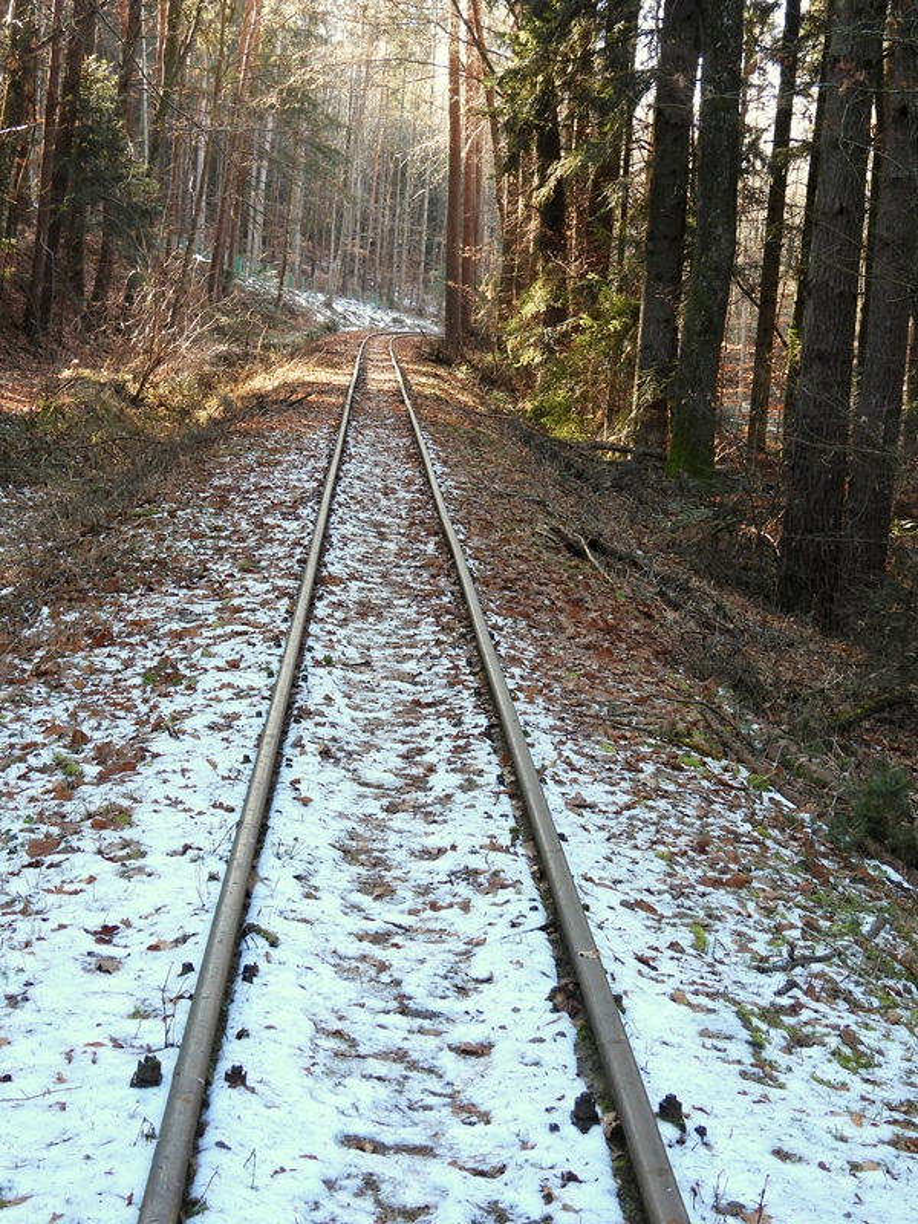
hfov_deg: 24.4
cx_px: 459
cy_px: 612
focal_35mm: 60
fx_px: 2122
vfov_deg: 32.2
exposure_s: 1/50
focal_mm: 10.7
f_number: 3.5
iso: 100
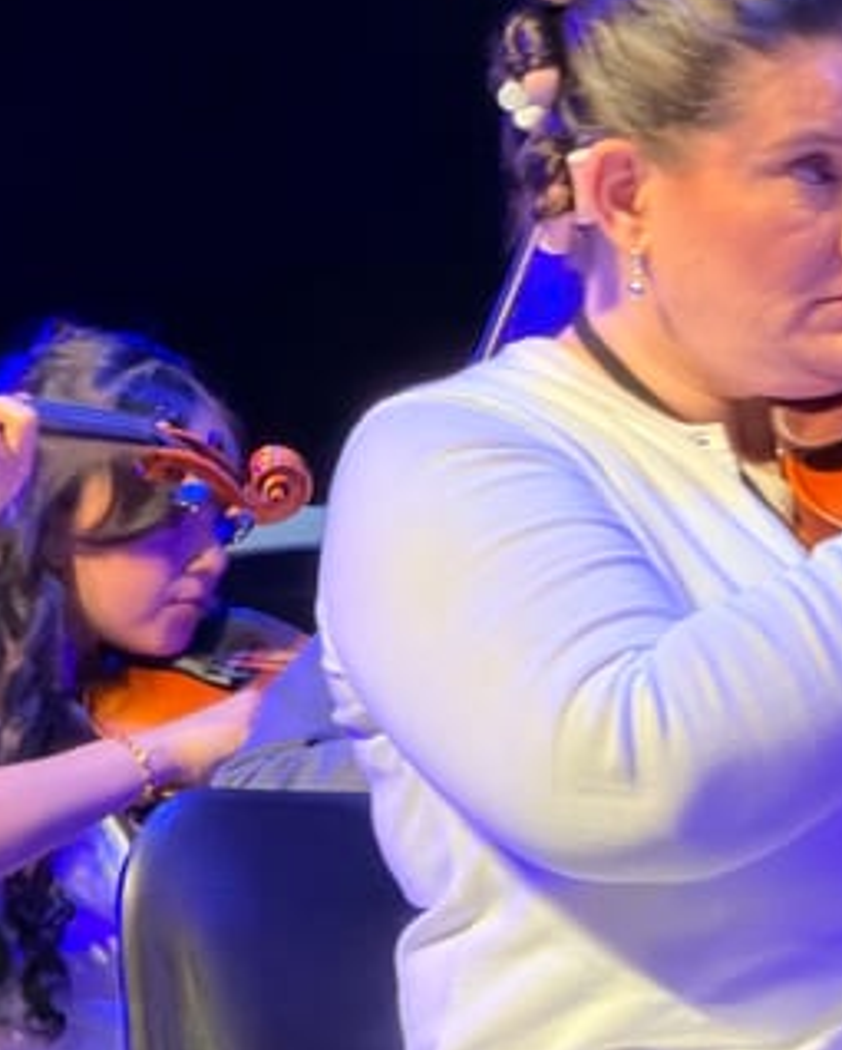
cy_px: 492
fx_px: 10171
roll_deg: -0.5
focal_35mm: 327
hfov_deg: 4.7
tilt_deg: +3.4
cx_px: 1080
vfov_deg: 5.9
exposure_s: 1/40
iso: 800
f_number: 2.8
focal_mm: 16.89
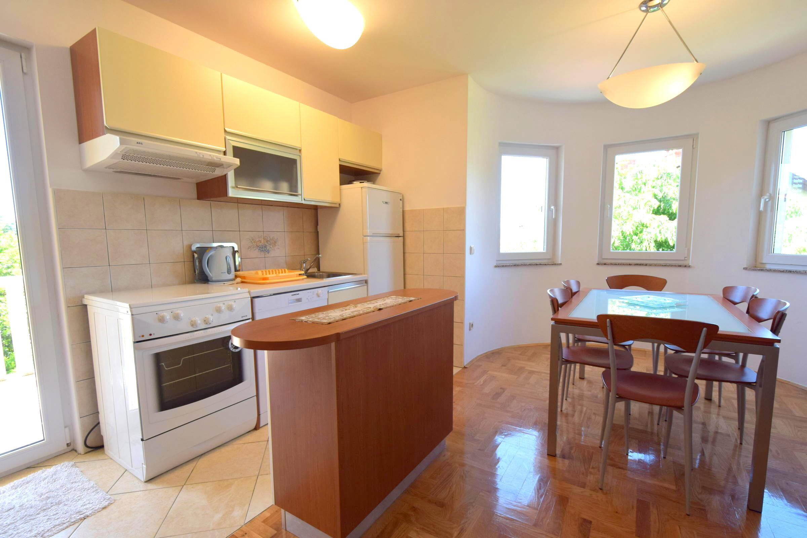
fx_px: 336
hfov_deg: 100.4
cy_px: 269
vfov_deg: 77.3
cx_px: 404
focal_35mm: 15
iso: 400
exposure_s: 1/125
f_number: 5.6
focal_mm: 10
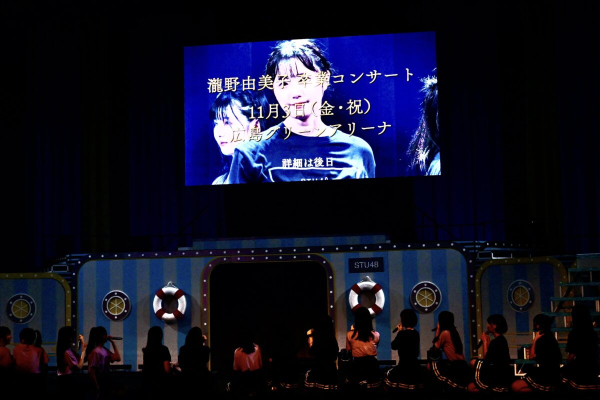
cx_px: 300
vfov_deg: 22.6
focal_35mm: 60
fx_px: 1000
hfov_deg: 33.4
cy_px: 200
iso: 2500
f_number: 5.6
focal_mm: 60
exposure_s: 1/125
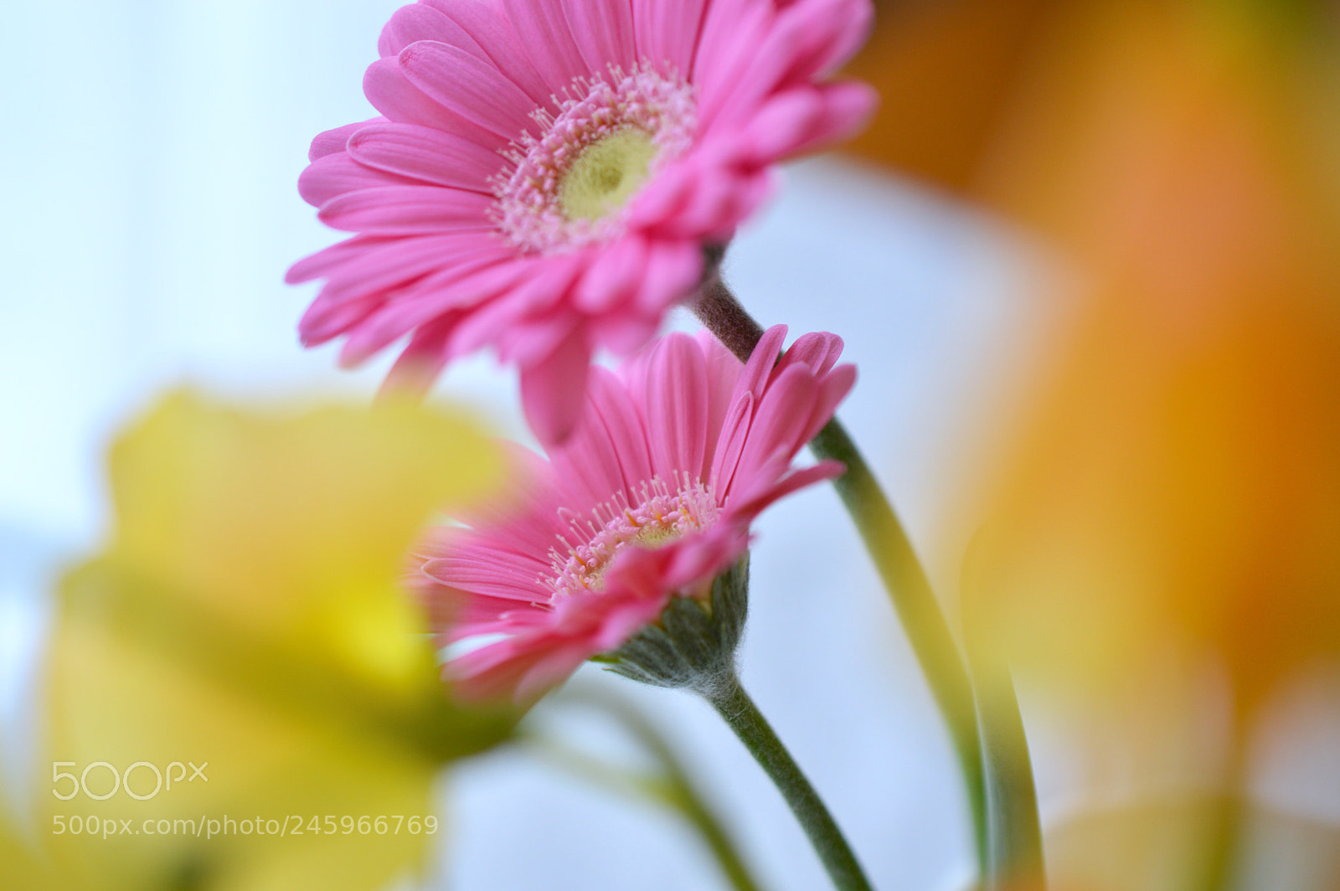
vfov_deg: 22.6
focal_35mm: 60
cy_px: 446
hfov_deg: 33.4
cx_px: 670
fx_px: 2231
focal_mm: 40
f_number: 3.5
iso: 125
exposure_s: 1/60
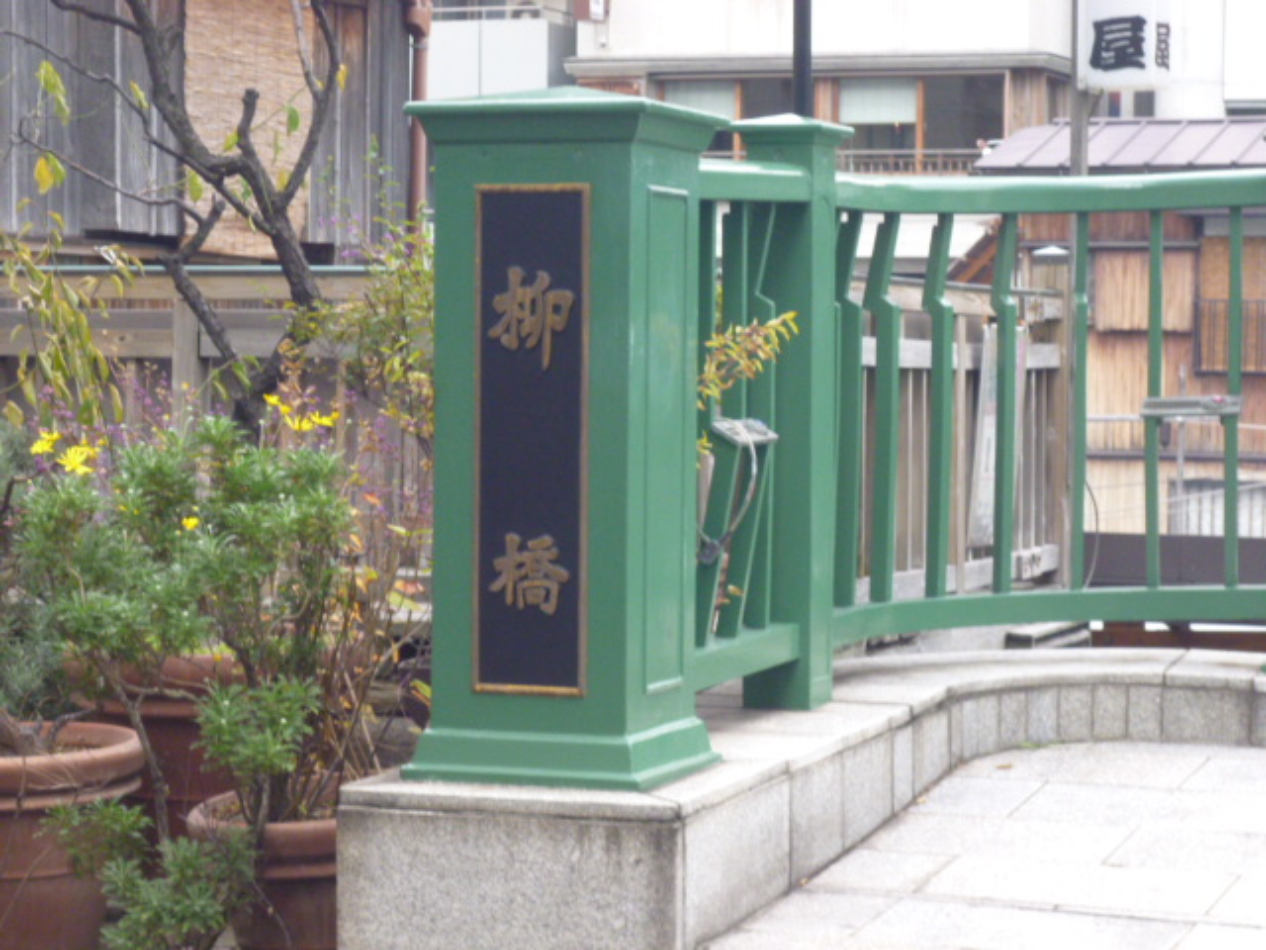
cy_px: 475
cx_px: 633
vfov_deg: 15.1
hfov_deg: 20.0
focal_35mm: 98
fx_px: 3584
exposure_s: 1/60
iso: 400
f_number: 6.2
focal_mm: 17.5
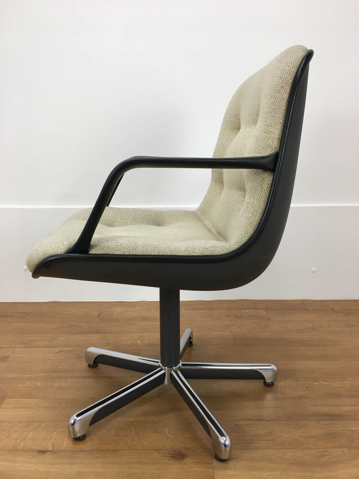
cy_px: 240
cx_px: 180
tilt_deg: -11.8
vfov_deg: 61.7
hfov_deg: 48.2
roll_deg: -0.1
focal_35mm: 29
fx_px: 401
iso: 25
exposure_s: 1/33
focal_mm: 4.15
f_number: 2.2
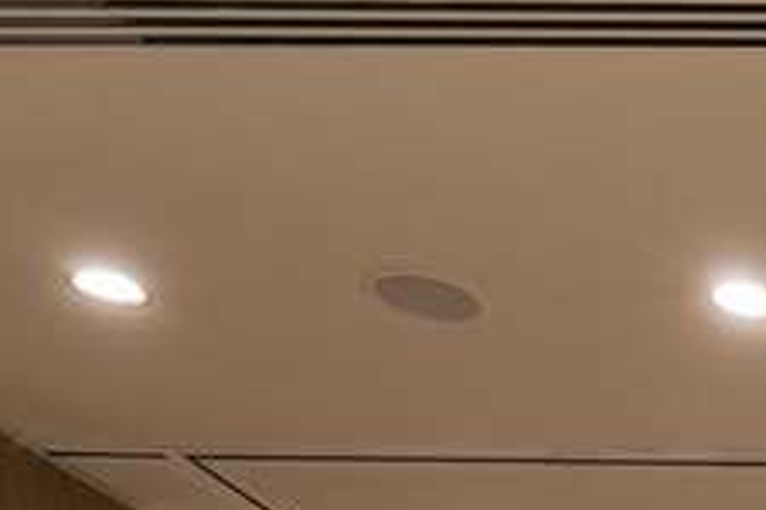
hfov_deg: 15.5
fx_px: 2128
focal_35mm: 100
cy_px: 1353
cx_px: 1600
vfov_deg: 10.8
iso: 160
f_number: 5.6
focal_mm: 9.9
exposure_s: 1/3
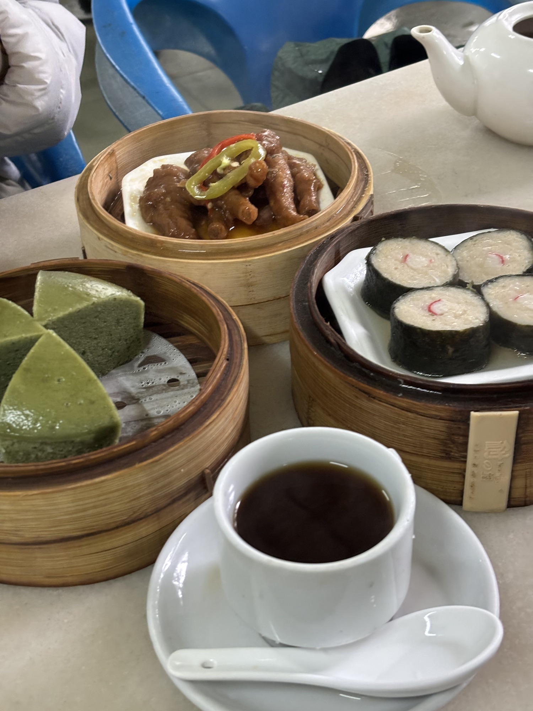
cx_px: 266
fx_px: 1068
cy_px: 356
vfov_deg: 36.8
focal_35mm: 52
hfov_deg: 28.0
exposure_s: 1/25
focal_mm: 5.96
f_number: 1.6
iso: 320
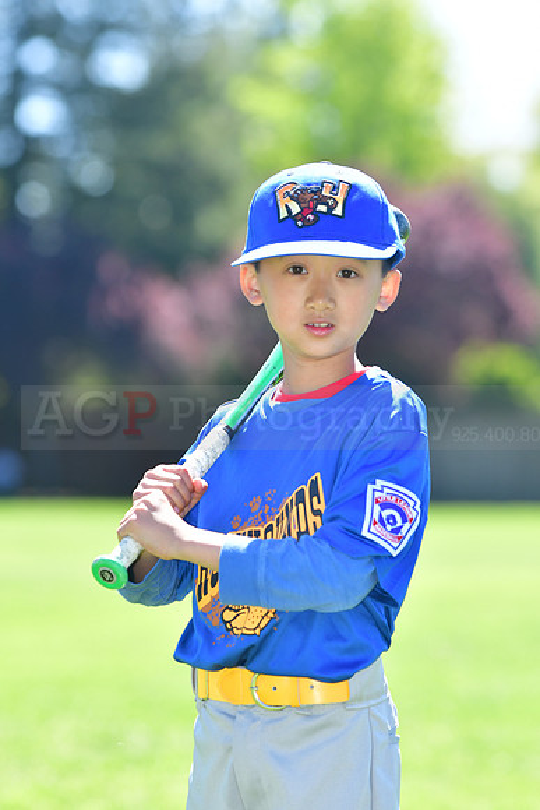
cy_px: 405
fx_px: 4890
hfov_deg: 6.3
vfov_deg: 9.5
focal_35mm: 218
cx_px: 270
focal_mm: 145
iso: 400
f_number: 4.5
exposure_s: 1/1000
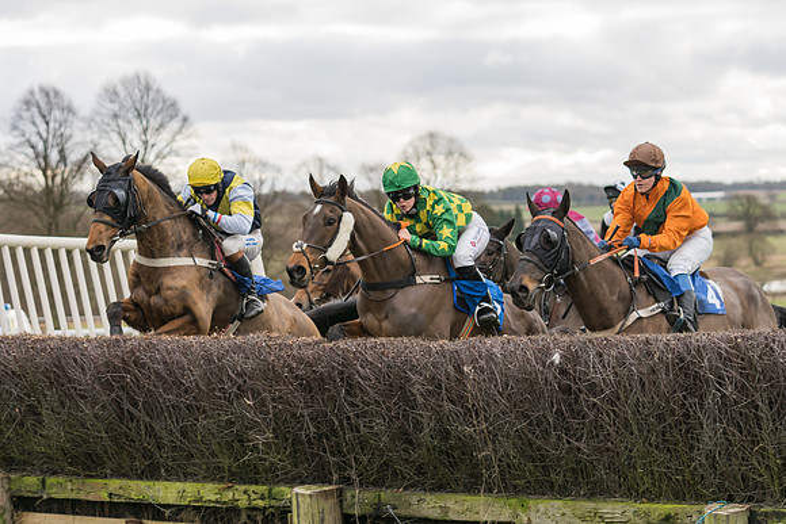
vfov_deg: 12.3
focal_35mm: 111
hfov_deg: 18.4
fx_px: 2428
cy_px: 247
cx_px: 371
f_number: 2.8
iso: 400
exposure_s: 1/1000
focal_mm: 70
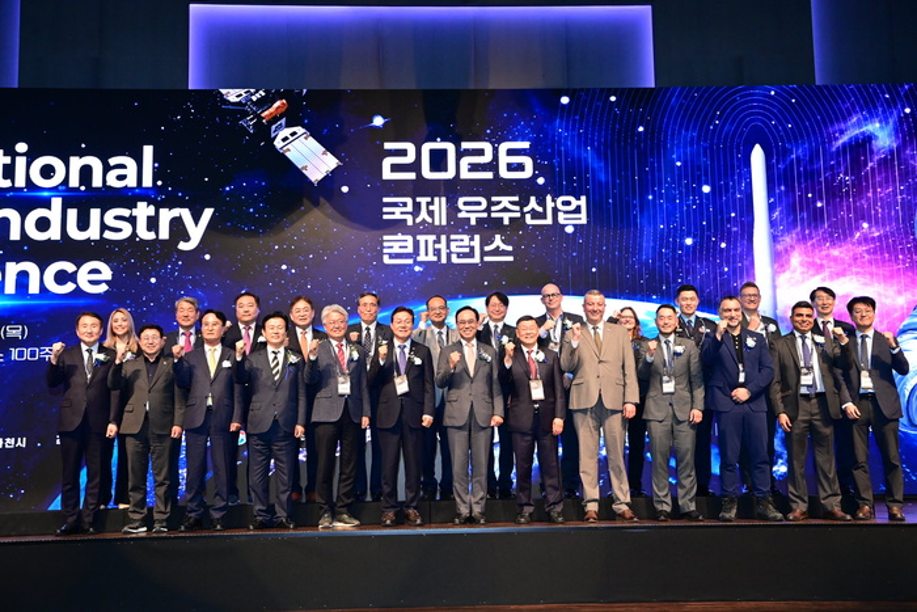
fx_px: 1070
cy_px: 306
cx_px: 458
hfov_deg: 46.4
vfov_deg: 31.9
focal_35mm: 42
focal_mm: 42
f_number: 6.3
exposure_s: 1/250
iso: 5000
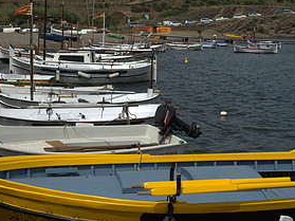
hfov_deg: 27.7
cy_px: 71
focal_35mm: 70
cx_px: 191
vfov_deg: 20.9
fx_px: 596
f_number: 13
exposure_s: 1/640
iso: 400
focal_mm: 35
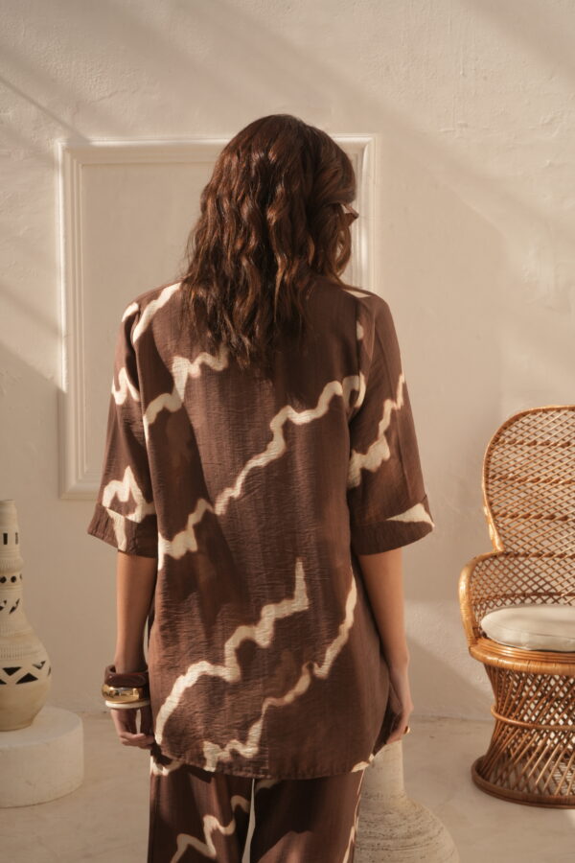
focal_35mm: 50
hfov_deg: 27.0
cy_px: 432
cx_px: 288
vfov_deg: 39.6
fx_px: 1198
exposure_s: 1/125
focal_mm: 50
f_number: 16
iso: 200
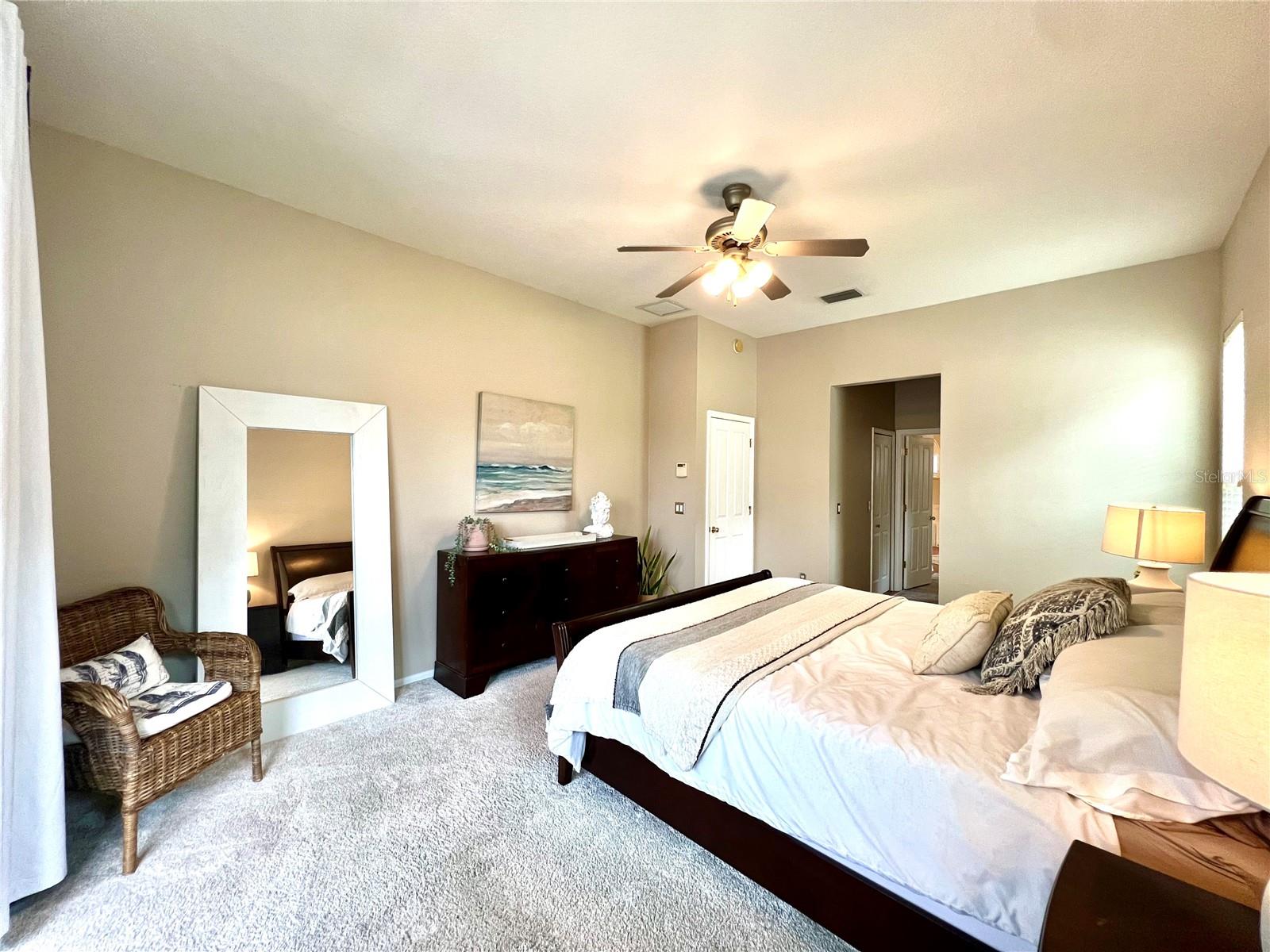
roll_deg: -0.2
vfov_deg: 89.9
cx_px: 635
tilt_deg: -0.7
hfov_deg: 106.2
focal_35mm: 13
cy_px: 476
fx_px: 477
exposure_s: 1/120
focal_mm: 1.57
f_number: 1.8
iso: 200
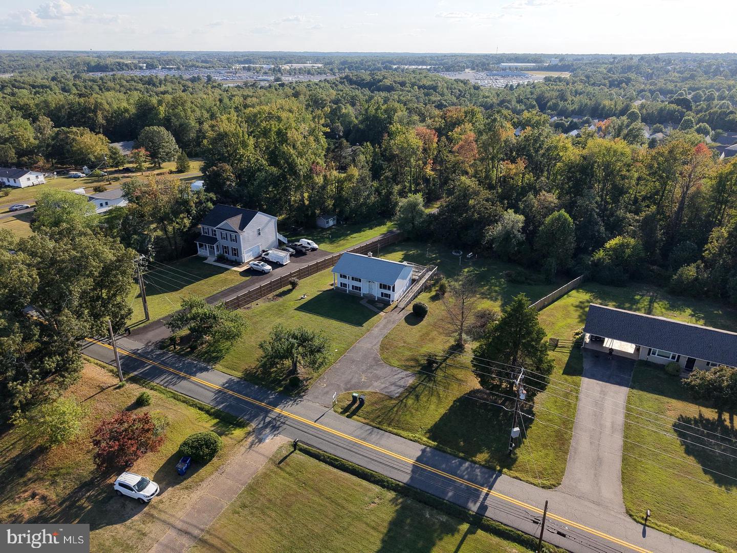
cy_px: 276
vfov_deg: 56.8
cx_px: 368
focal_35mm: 24
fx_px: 511
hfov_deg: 71.6
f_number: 1.8
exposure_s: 1/500
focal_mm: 8.67
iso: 400
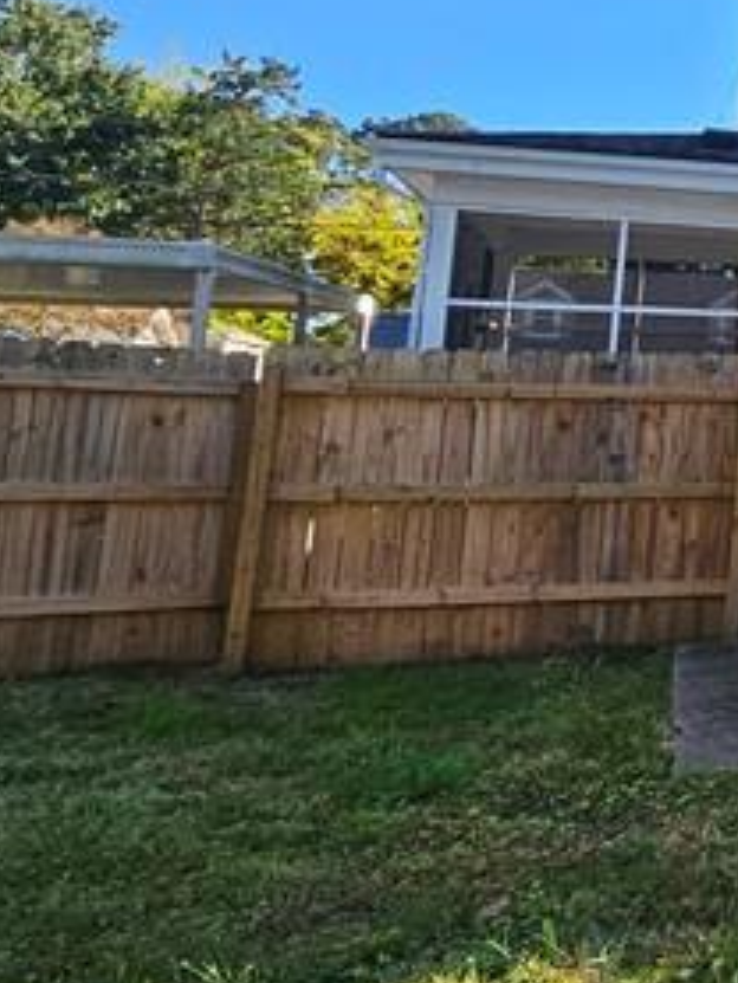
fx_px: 1363
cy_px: 227
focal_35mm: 48
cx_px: 1508
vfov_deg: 38.5
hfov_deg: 18.4
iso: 64
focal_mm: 2.2
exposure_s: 1/825
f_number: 2.2
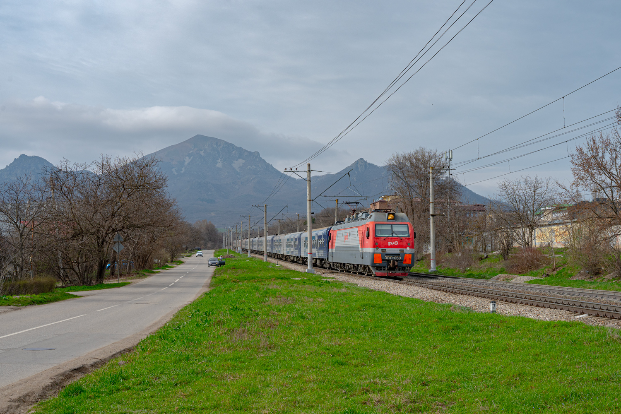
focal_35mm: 45
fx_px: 776
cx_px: 310
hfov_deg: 43.6
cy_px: 207
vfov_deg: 29.9
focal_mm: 45
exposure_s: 1/640
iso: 320
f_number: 9
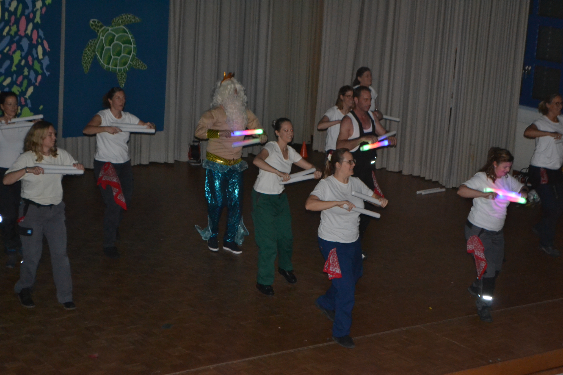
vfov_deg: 16.6
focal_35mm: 82
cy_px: 188
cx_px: 282
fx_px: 1290
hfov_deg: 24.6
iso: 3200
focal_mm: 55
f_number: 5.6
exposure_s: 1/60
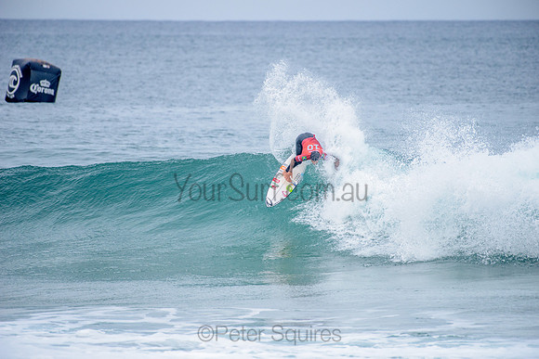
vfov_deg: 2.8
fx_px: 7488
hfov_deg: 4.1
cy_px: 180
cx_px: 270
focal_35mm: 500
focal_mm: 500
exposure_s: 1/2000
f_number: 5.6
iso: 360
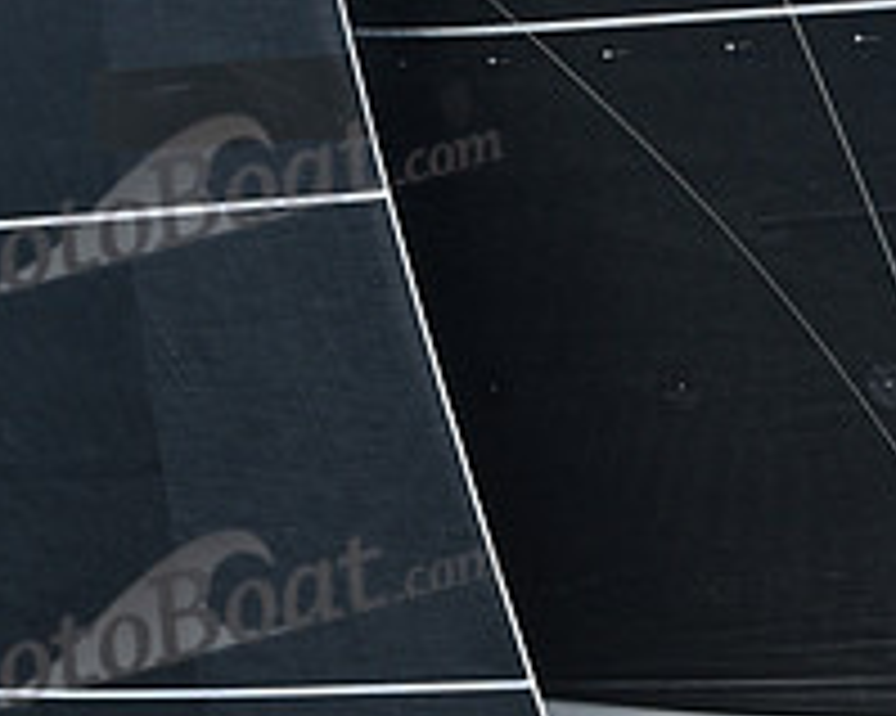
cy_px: 795
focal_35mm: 192
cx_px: 738
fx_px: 5089
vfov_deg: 8.0
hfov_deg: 10.0
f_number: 8
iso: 320
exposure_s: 1/1000
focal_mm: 70
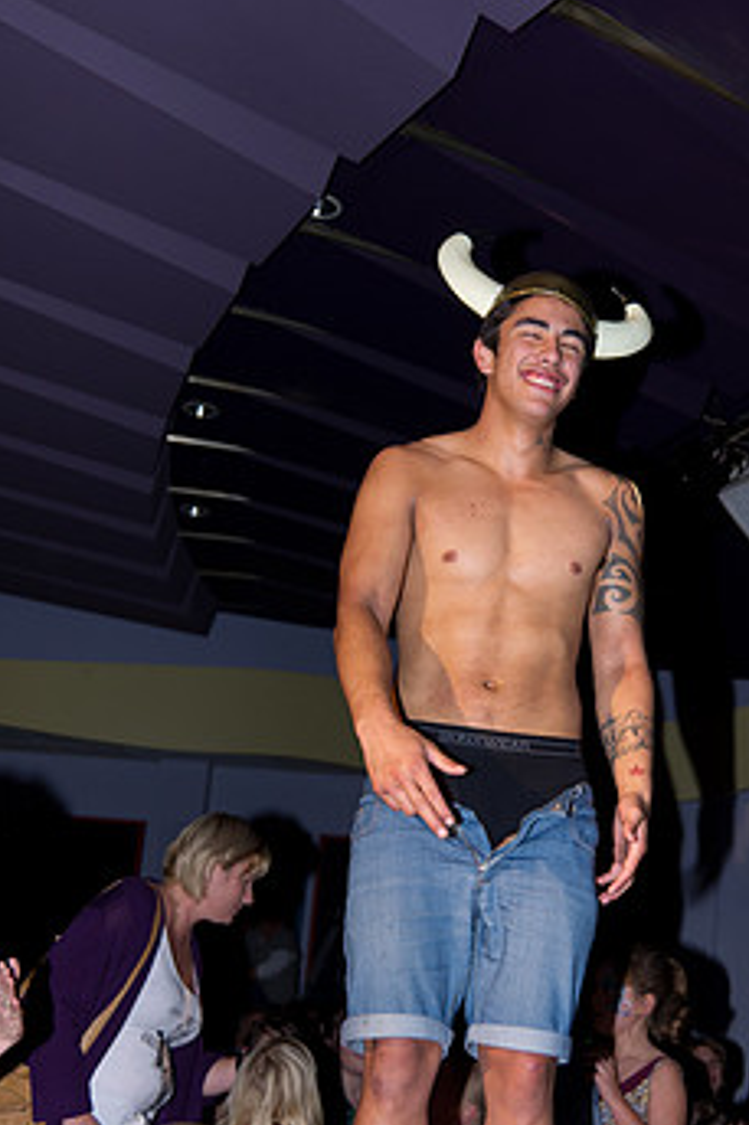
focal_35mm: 51
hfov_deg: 26.4
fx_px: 1593
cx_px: 404
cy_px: 684
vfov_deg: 38.7
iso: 320
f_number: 2.8
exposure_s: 1/180
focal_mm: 25.63
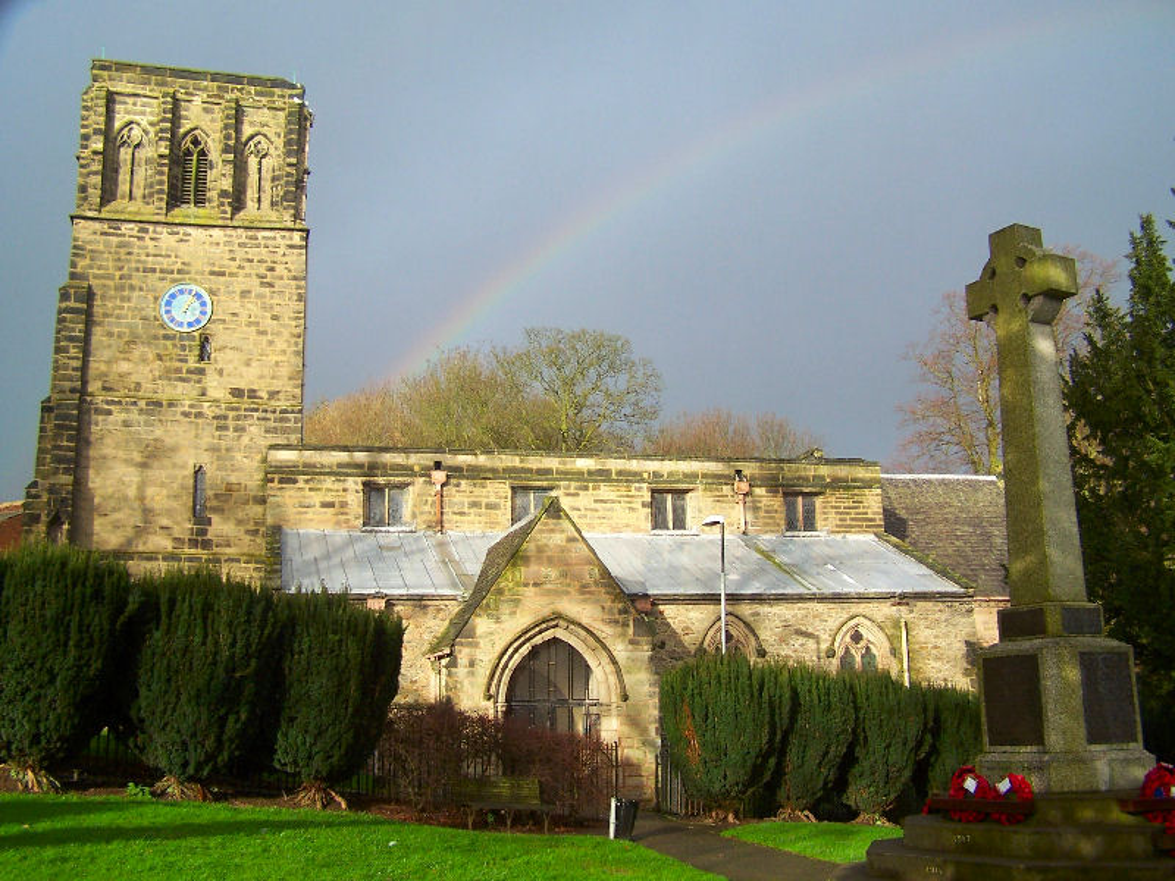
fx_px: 1290
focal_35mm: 38
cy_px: 440
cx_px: 588
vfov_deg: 37.7
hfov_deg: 49.0
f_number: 2.8
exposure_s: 1/350
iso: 80
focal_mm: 6.3
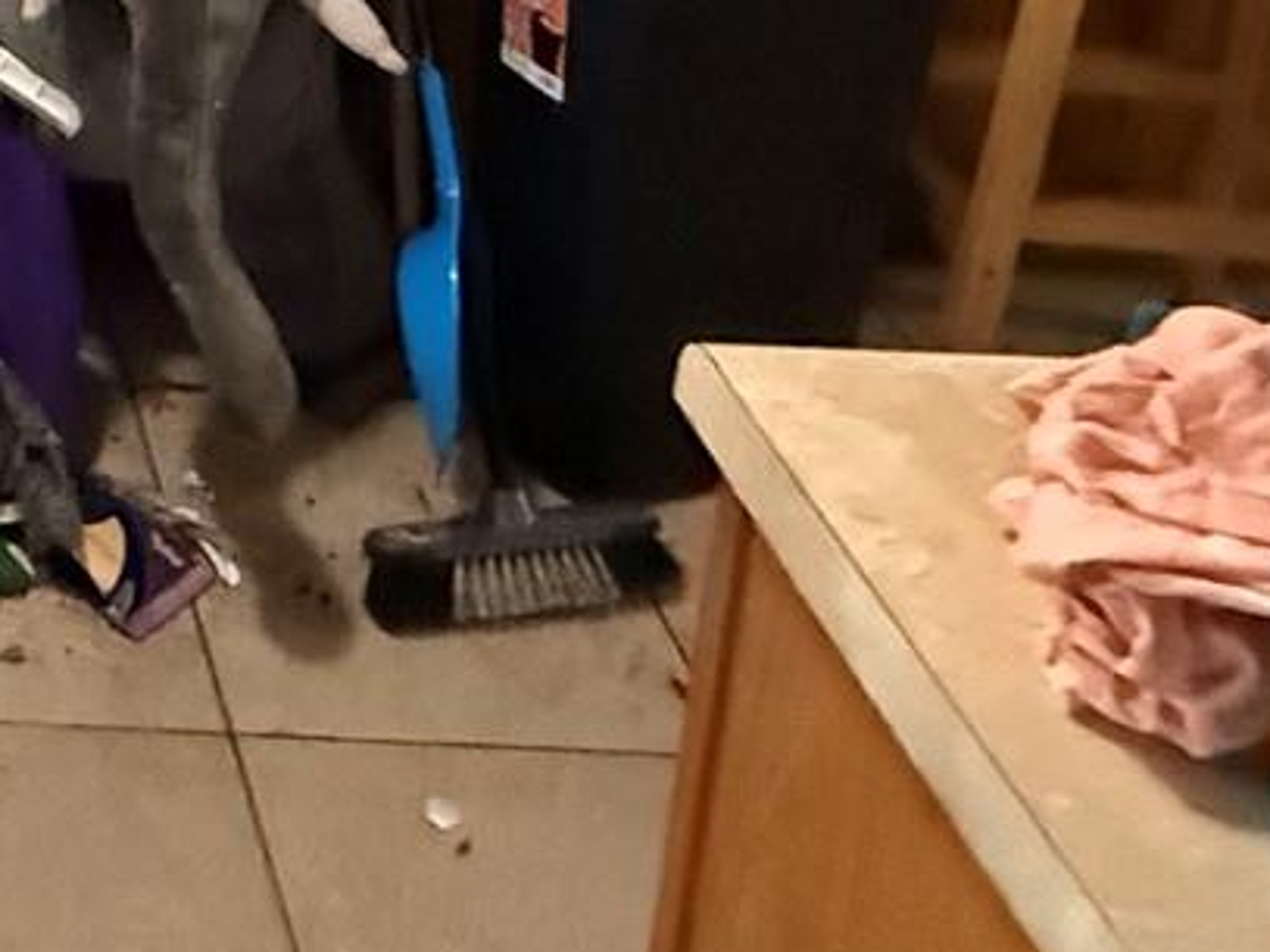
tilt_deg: -11.8
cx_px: -484
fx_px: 2017
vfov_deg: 21.2
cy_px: -574
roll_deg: +1.5
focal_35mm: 55
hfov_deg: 27.5
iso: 1250
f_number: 2.2
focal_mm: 2.22
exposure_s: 1/60
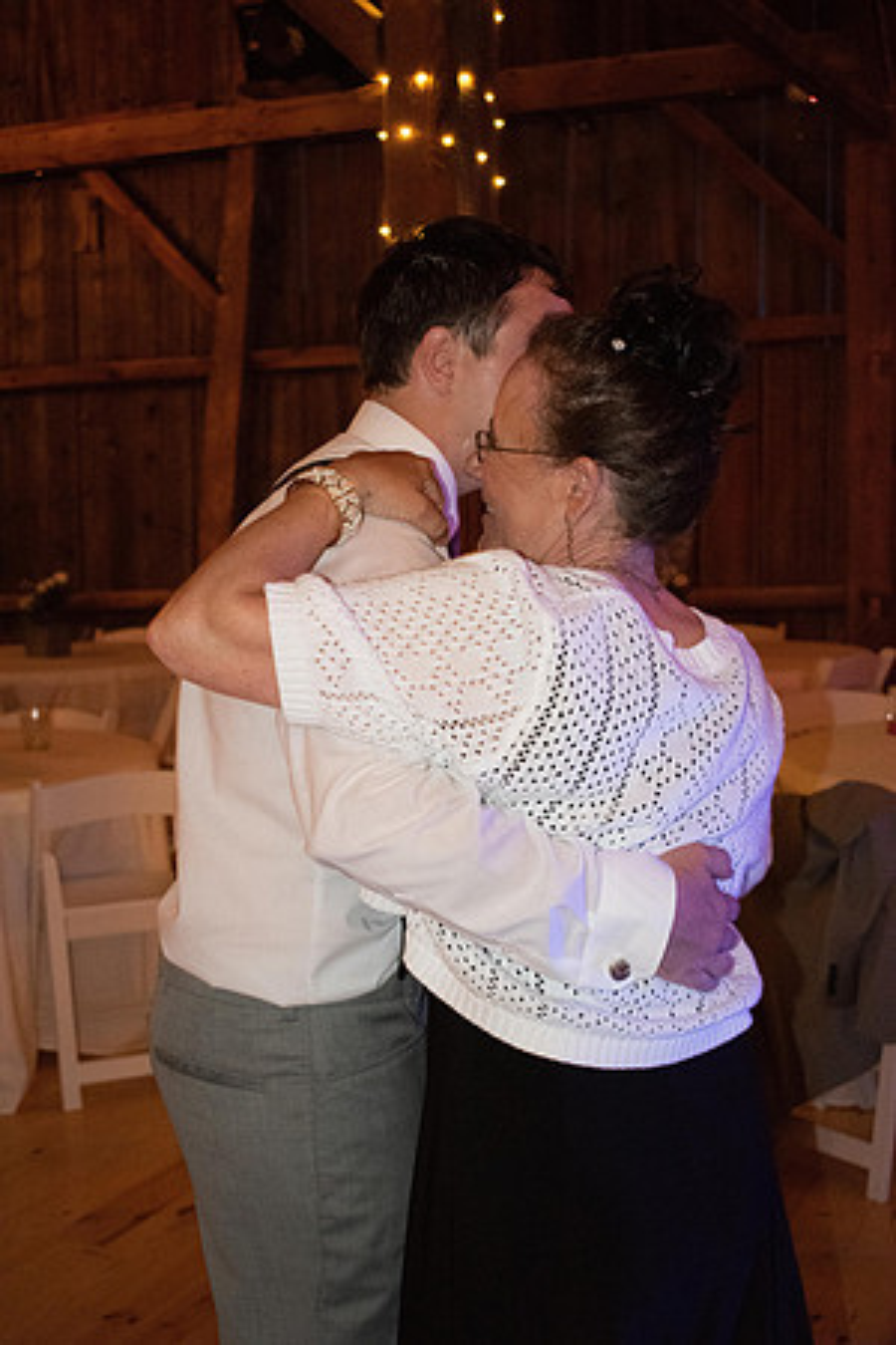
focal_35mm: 51
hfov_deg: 26.5
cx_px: 448
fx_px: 1904
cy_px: 672
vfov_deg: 38.9
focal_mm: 34
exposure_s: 1/60
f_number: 4.5
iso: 6400
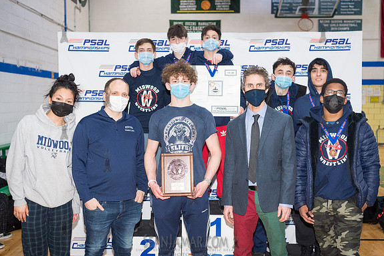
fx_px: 459
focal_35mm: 43
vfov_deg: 31.2
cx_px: 196
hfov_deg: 45.4
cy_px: 139
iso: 4000
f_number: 4
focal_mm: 35
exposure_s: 1/400
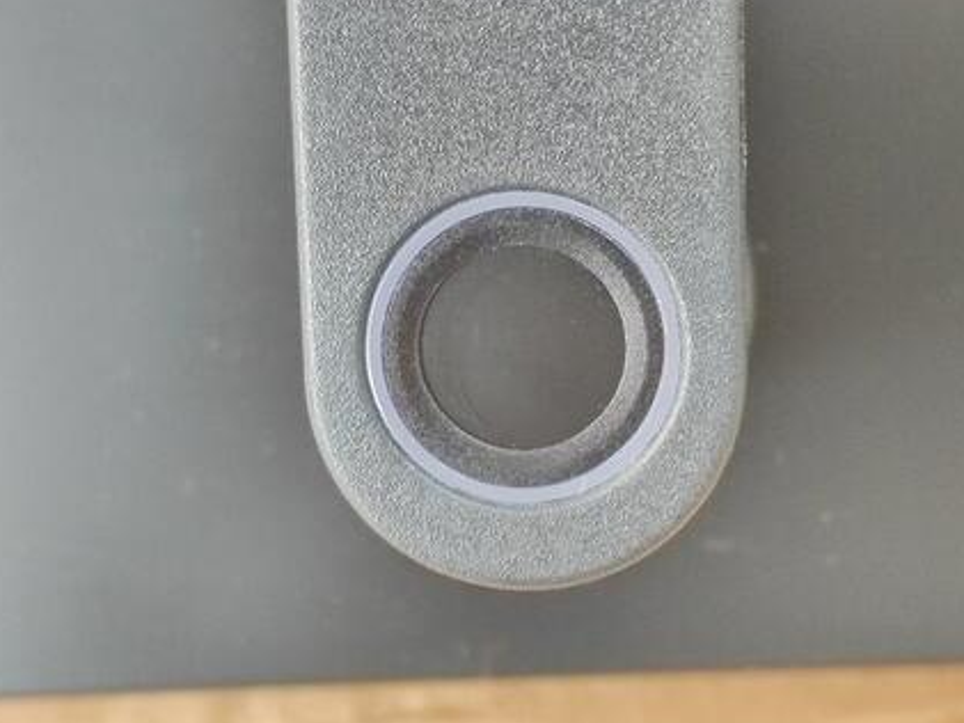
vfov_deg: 18.2
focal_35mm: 81
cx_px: 497
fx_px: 2256
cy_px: 384
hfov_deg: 24.1
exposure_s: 1/33
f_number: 1.9
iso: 500
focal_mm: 5.52
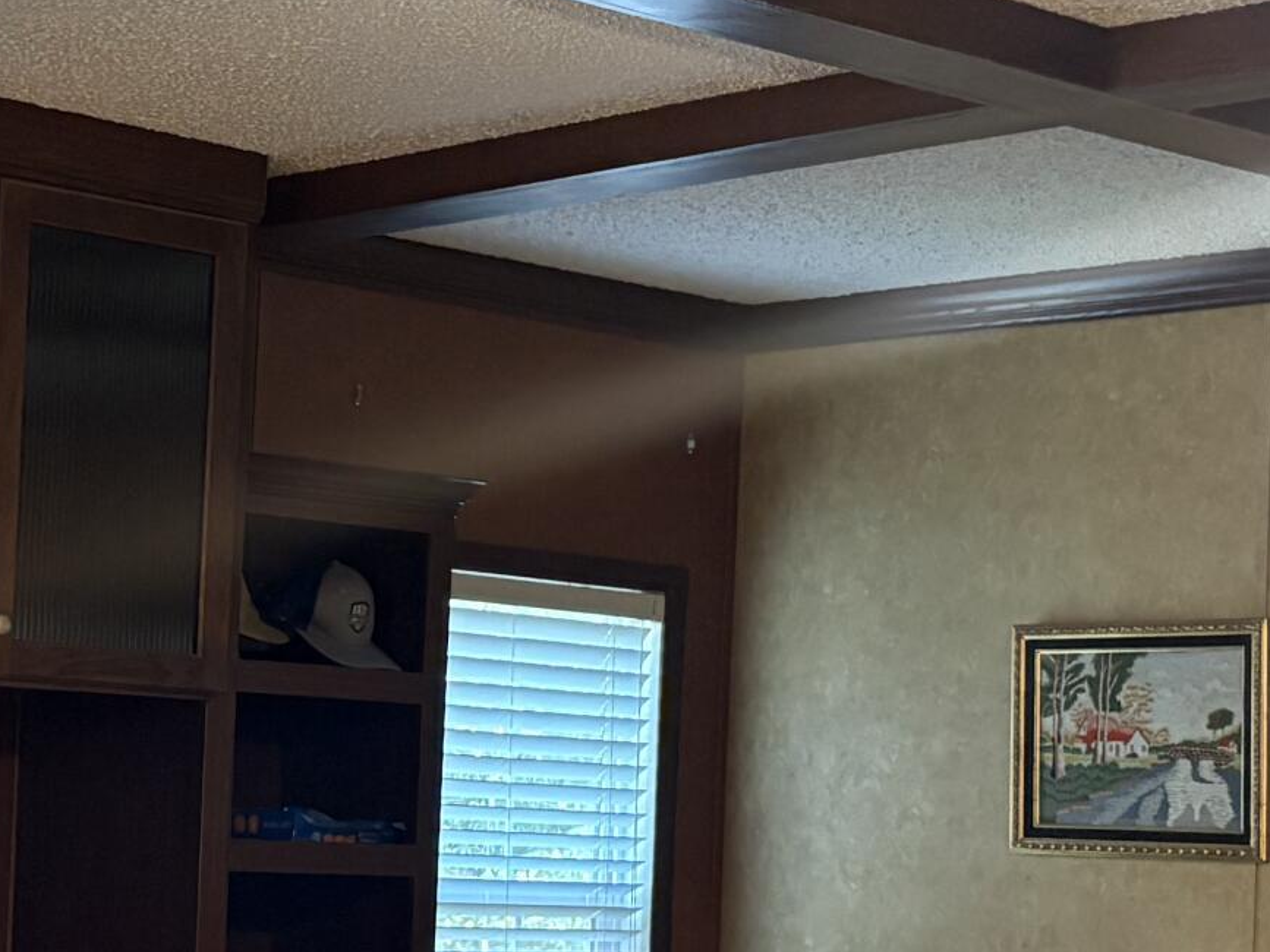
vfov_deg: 16.4
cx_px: 144
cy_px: 680
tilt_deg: +1.7
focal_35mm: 90
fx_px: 3301
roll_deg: -1.8
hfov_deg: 21.3
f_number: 1.6
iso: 400
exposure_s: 1/60
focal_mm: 5.96
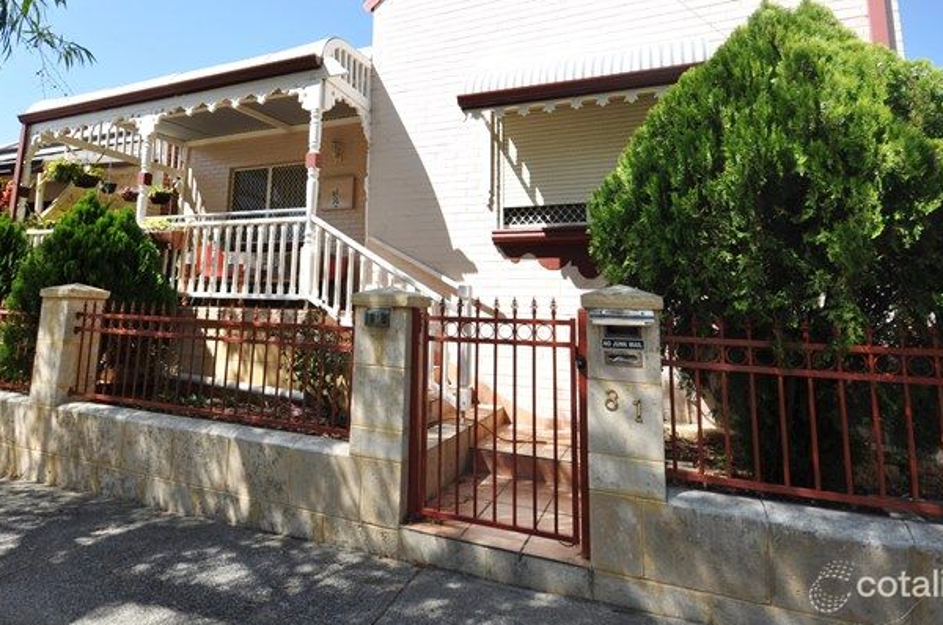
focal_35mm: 20
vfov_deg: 60.7
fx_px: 523
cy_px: 222
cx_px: 394
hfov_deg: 83.4
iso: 200
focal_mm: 10
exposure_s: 1/320
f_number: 9
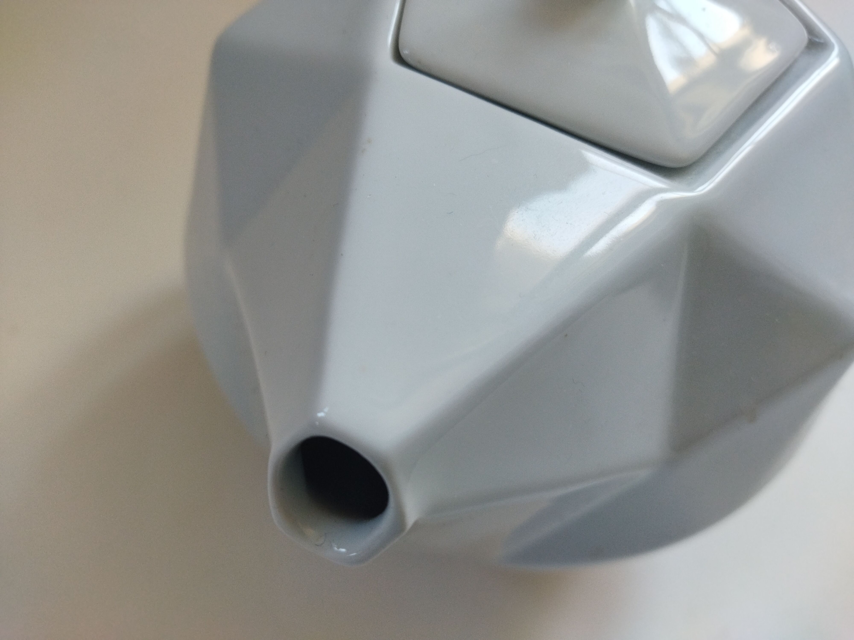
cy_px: 320
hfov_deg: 65.3
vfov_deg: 51.4
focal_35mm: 27
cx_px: 427
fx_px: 666
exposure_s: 1/50
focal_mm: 4.71
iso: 178
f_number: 1.79
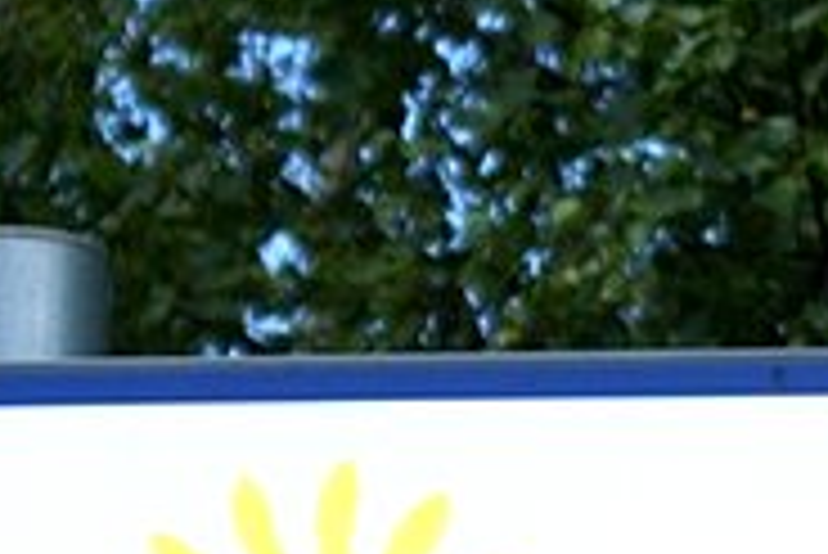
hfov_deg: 4.0
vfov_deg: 2.7
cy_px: 1027
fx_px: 11808
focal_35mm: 513
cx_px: 1552
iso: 100
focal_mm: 70
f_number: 5.6
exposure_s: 1/400
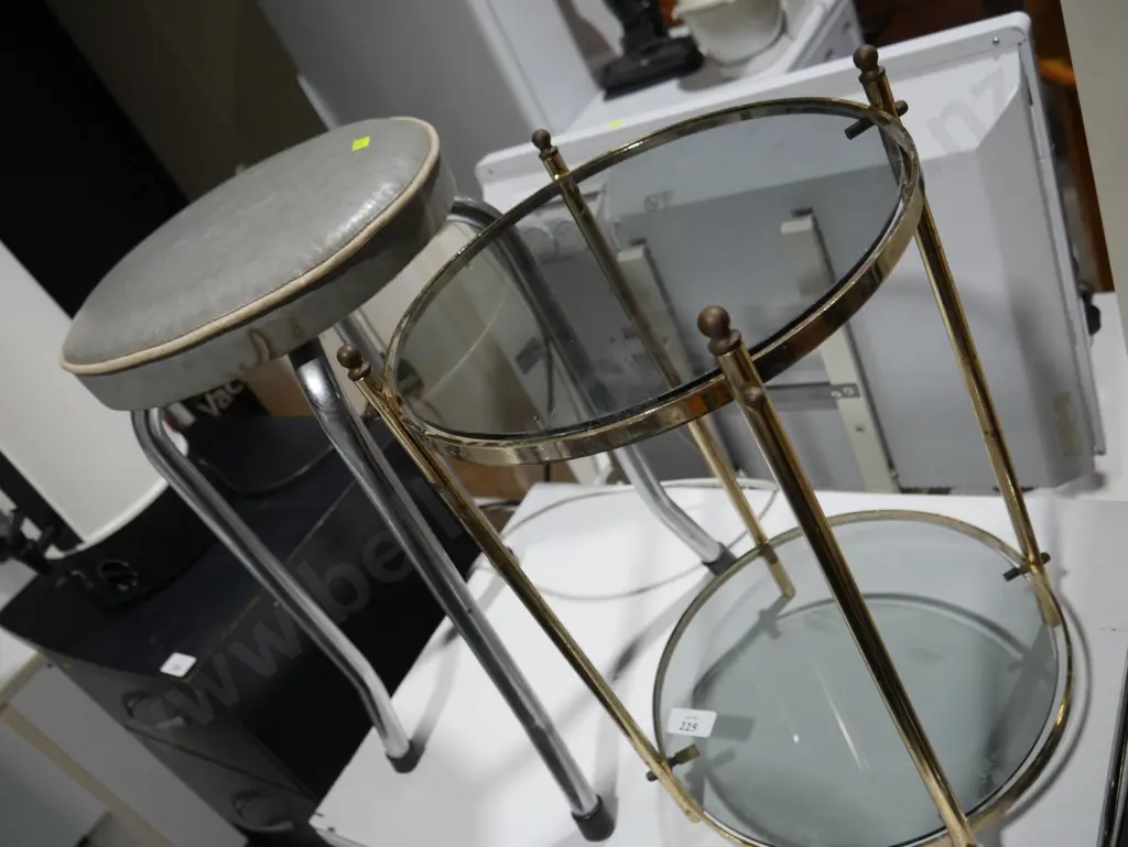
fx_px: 978
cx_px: 564
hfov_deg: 59.9
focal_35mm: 30
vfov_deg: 46.8
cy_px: 424
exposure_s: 1/125
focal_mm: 15
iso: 200
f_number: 3.6
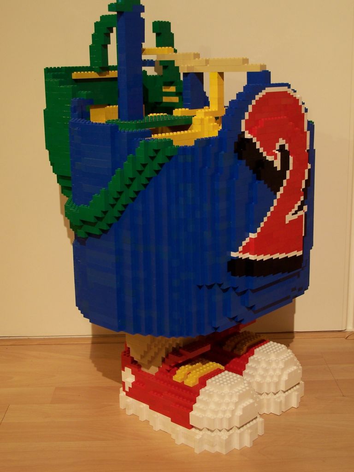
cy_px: 236
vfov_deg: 37.5
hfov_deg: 28.6
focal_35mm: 51
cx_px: 177
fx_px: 695
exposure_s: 1/2
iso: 80
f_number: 3
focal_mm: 8.5
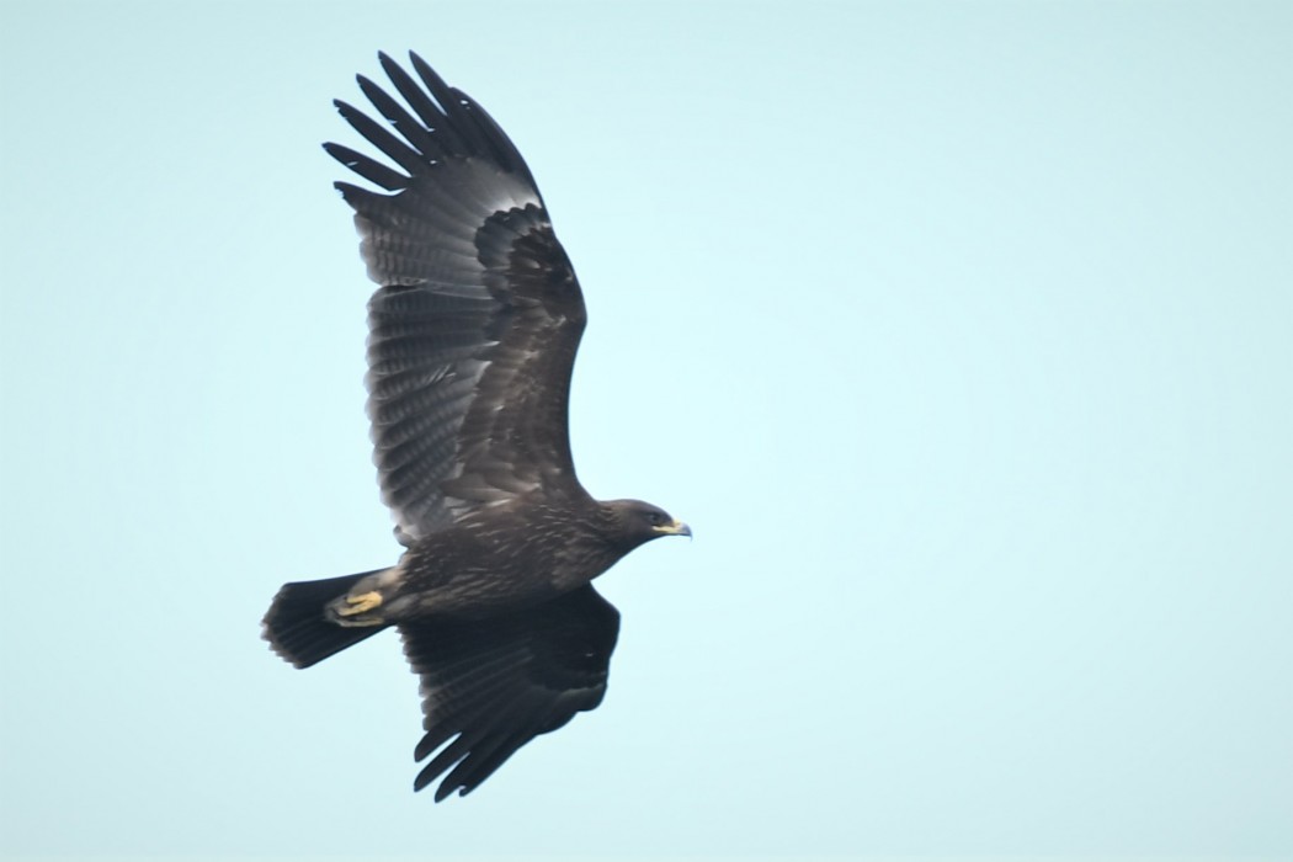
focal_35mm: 630
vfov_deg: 2.2
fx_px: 22626
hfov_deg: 3.3
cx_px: 646
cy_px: 431
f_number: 5.6
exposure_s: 1/640
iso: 200
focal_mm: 420
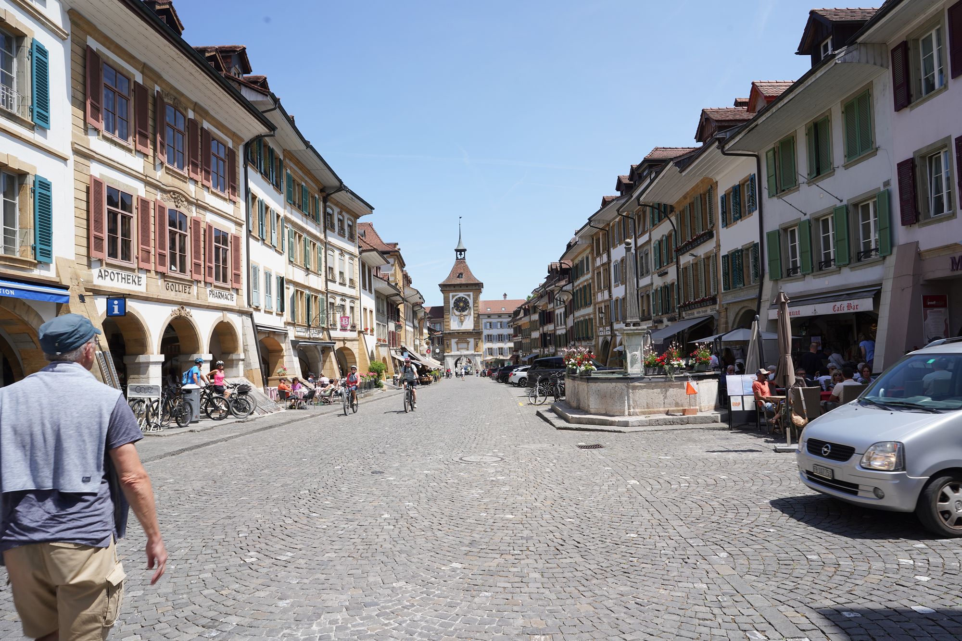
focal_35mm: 24
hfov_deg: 73.7
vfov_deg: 53.1
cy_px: 320
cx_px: 481
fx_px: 641
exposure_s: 1/100
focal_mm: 24
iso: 100
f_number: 13
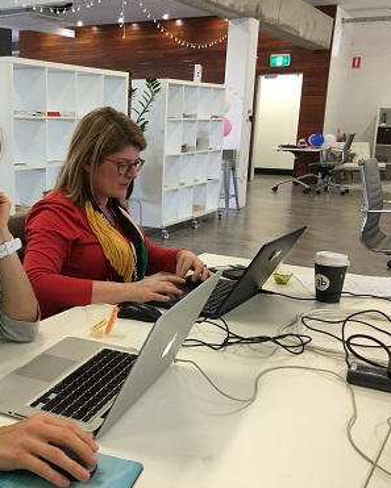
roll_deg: -0.8
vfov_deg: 46.8
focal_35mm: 39
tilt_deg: -12.1
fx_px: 564
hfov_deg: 37.0
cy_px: 247
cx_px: 82
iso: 32
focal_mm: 4.15
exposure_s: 1/17
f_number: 2.2
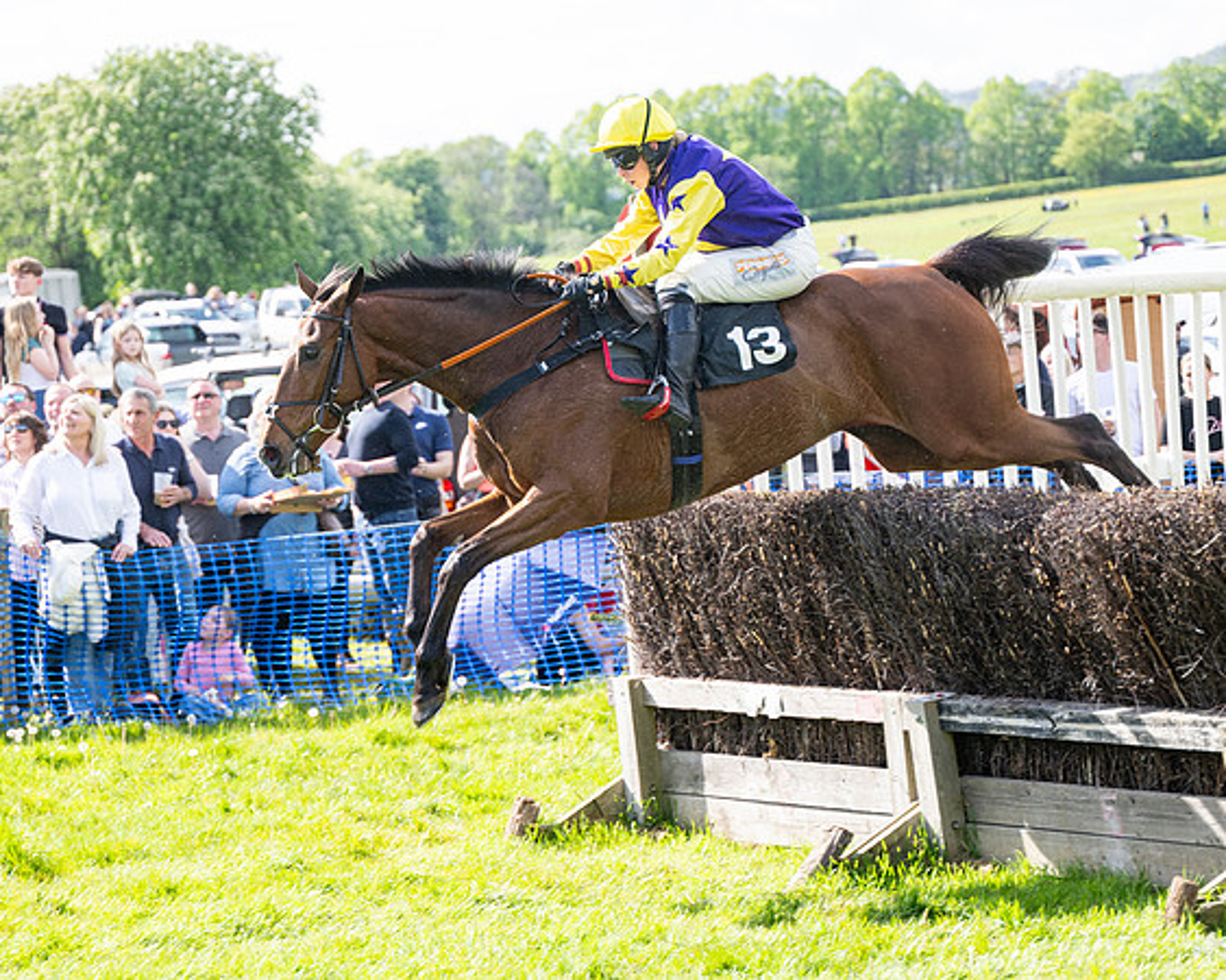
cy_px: 491
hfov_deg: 15.3
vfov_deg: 12.2
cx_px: 700
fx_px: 4572
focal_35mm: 126
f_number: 4
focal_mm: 98
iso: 200
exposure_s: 1/800
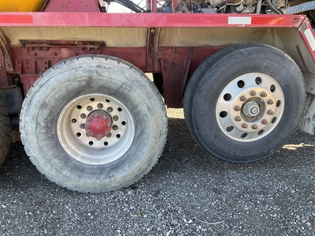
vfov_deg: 48.2
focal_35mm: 29
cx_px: 158
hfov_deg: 61.7
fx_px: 264
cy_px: 118
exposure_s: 1/122
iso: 25
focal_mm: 3
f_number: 1.8
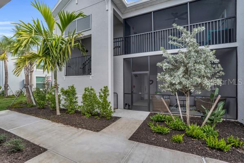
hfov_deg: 96.7
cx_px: 122
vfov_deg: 73.7
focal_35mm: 16
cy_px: 82
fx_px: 108
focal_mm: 16
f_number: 9
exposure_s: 1/125
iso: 200
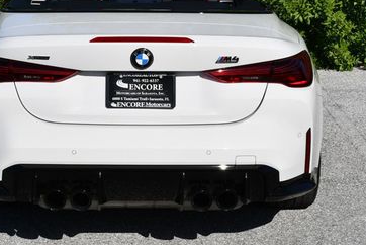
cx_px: 138
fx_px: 1150
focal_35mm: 113
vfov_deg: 12.1
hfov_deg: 18.1
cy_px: 65
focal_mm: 32
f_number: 9
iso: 100
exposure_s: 1/320
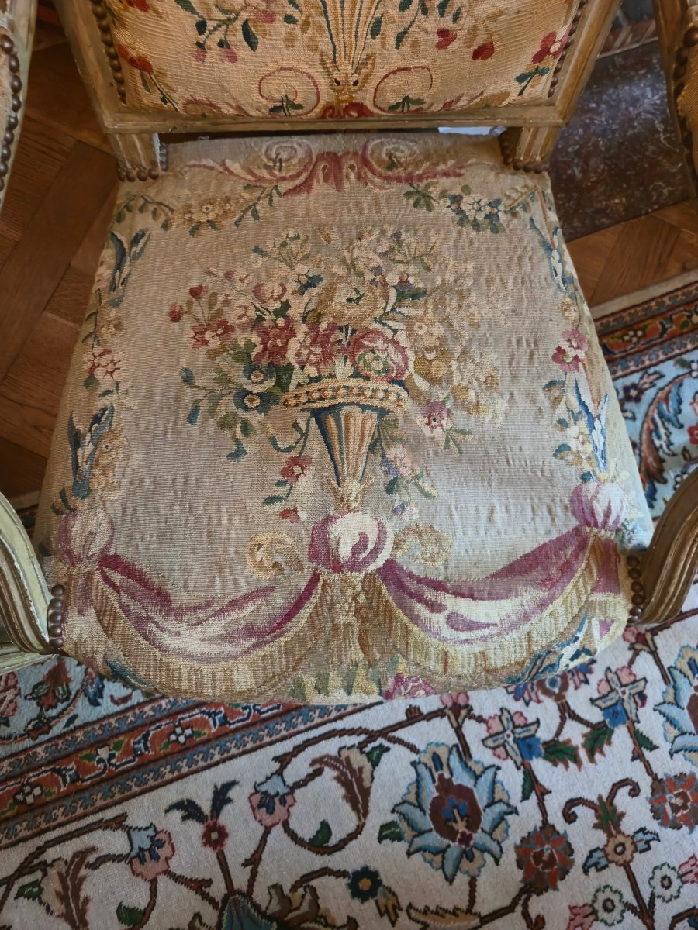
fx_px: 618
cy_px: 465
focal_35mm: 23
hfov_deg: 58.9
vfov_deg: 73.9
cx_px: 349
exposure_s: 1/33.3
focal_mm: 5.4
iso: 500
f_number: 1.8
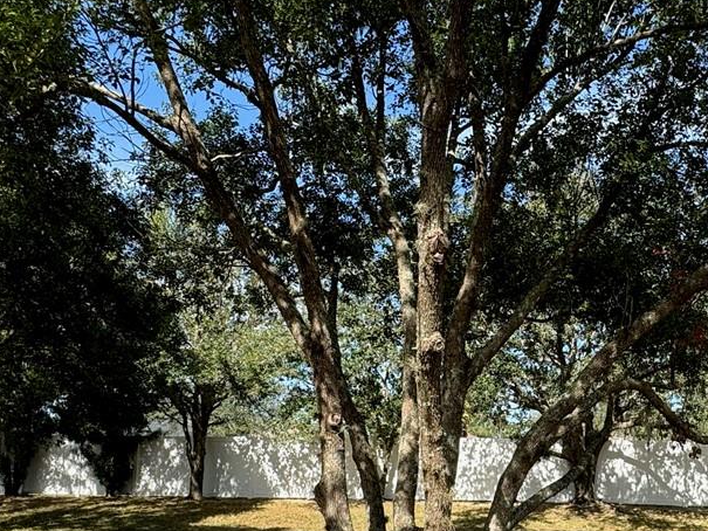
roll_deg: -0.7
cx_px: 521
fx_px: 757
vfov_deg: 37.6
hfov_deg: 48.4
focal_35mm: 37
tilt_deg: +4.2
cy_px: 405
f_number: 2.2
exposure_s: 1/636
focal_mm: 2.22
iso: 40
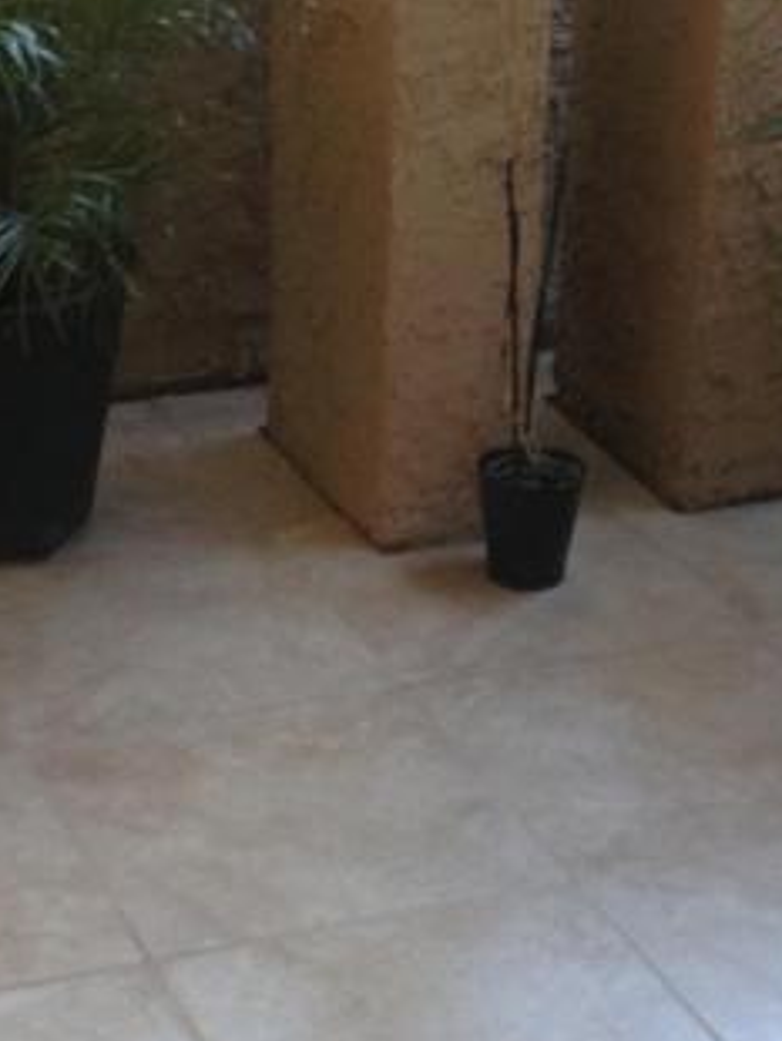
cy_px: 749
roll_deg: -1.9
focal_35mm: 109
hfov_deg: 13.6
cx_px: 446
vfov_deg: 17.9
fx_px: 3279
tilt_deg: -28.1
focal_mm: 4.12
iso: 100
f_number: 2.4
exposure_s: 1/20
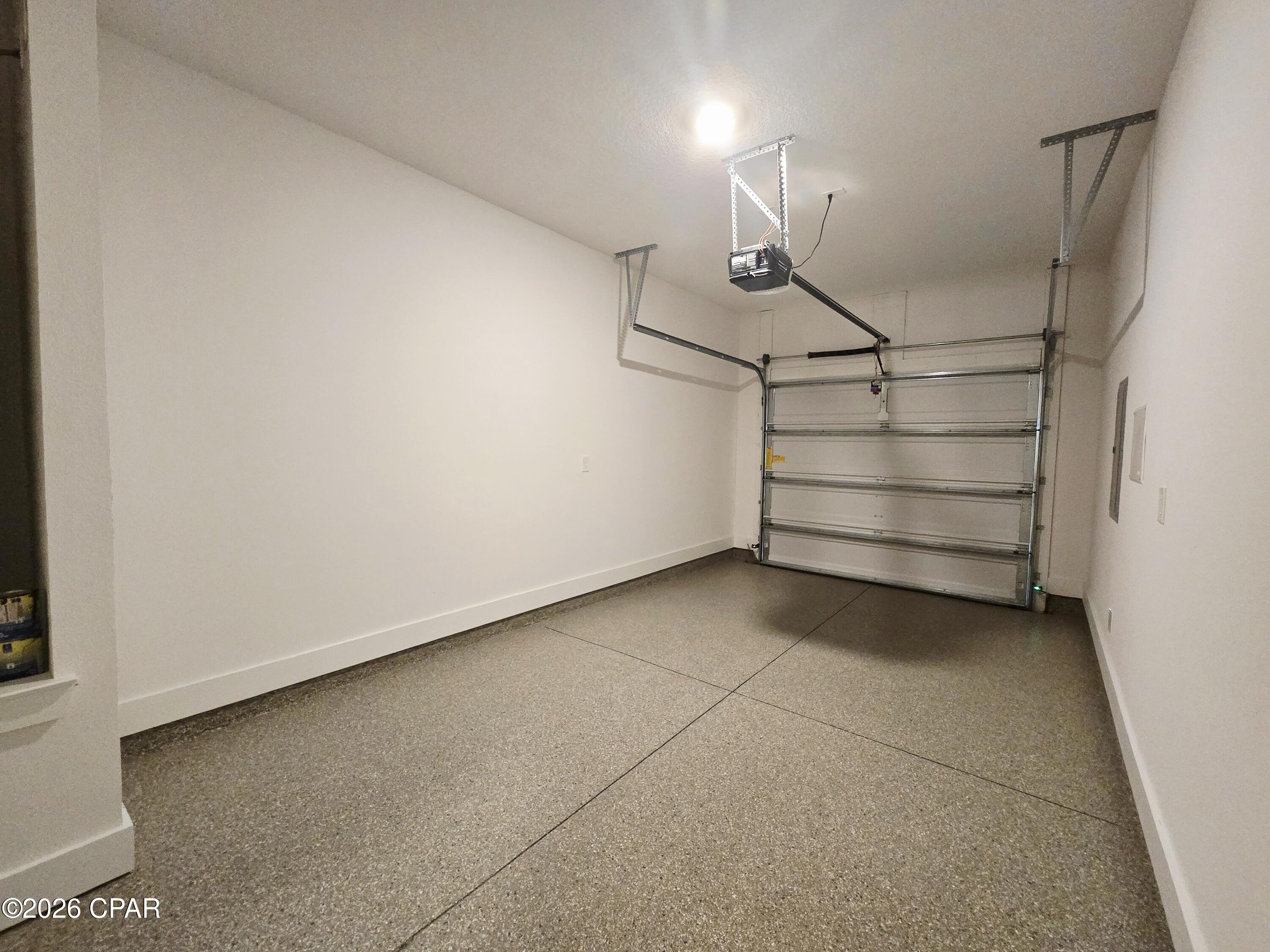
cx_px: 635
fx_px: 477
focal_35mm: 13
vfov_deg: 89.9
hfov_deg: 106.2
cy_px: 476
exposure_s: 1/60.2
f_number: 2.2
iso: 800
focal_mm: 2.2
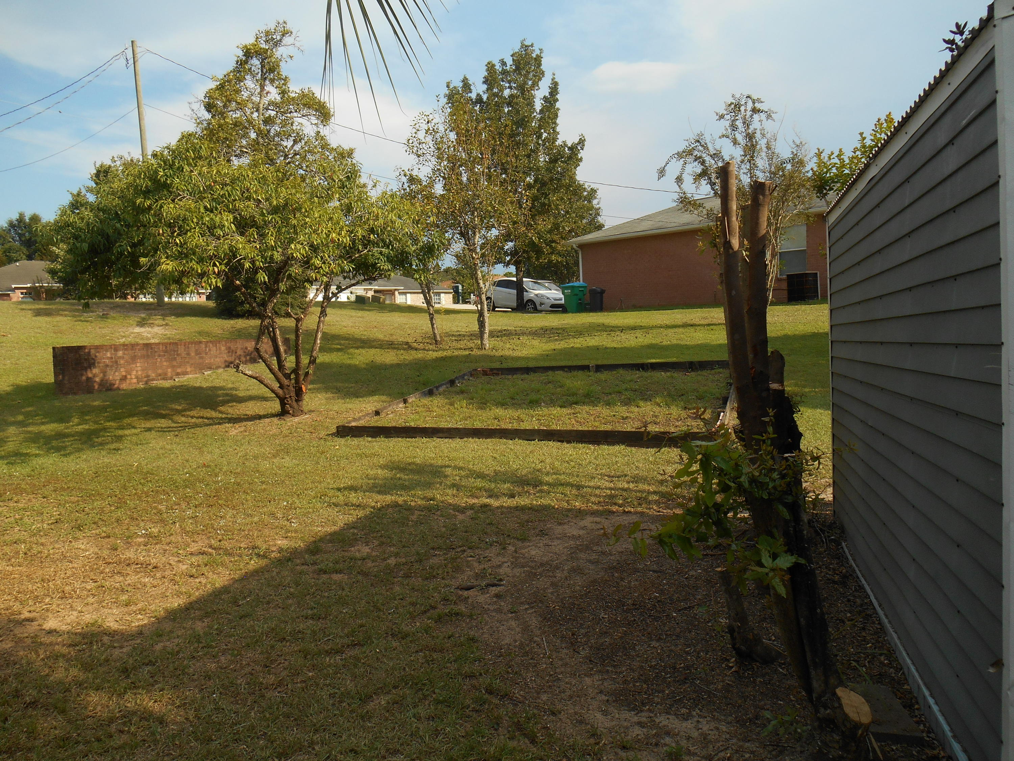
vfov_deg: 53.1
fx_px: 762
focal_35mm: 26
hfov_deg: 67.3
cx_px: 507
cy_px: 380
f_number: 3.4
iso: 80
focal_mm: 4.7
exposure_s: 1/640
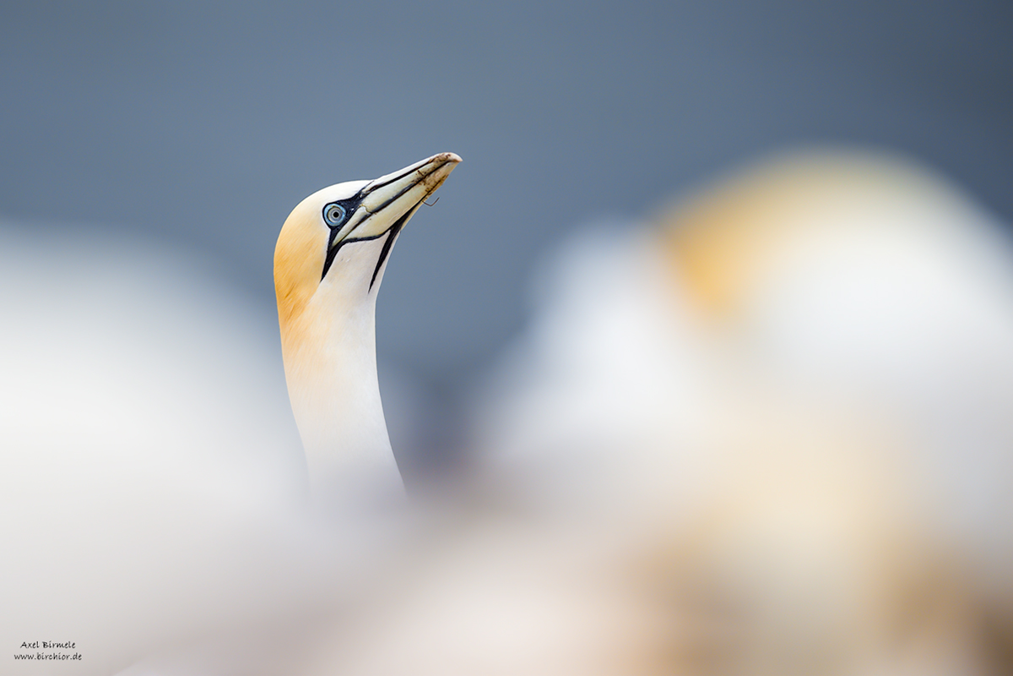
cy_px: 338
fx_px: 8441
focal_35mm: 300
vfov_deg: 4.6
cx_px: 506
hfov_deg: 6.9
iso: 200
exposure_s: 1/800
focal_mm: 300
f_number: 2.8
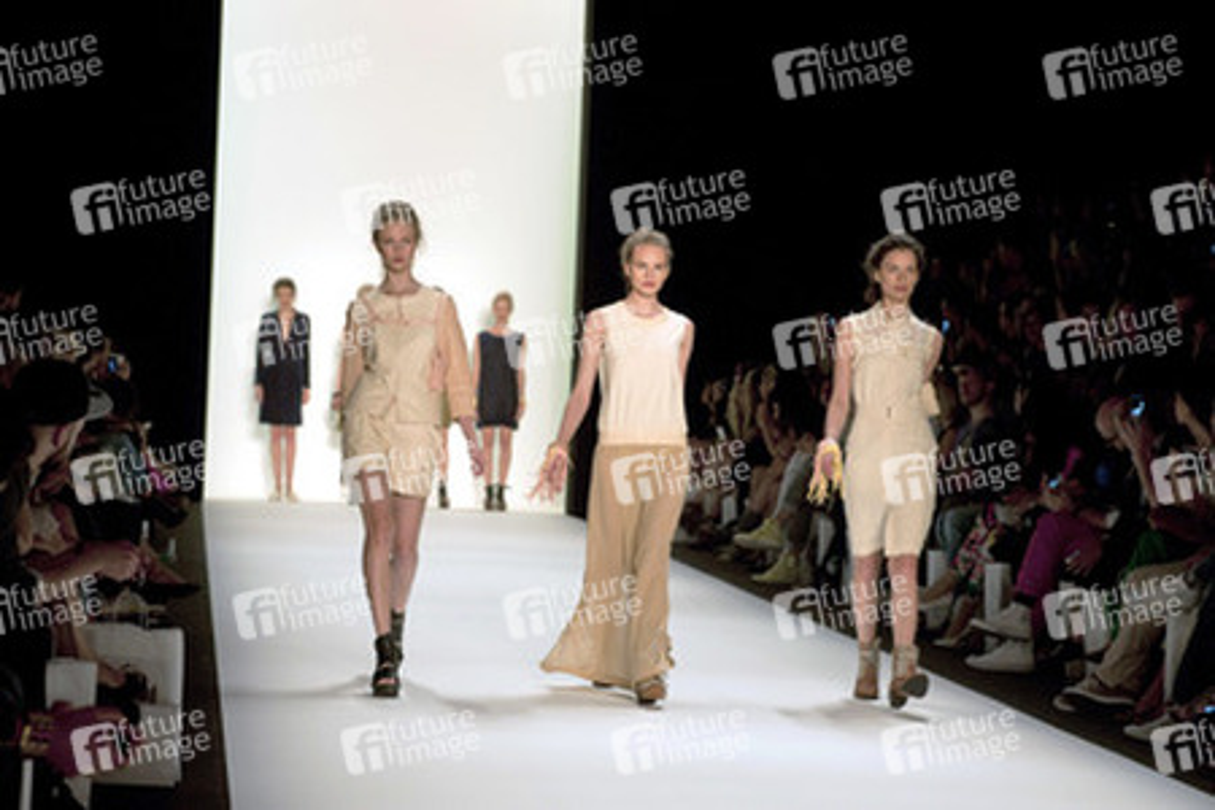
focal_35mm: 112
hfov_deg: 18.3
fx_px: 3780
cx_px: 608
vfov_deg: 12.2
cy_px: 405
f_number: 7.1
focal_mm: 112
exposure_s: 1/400
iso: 1600
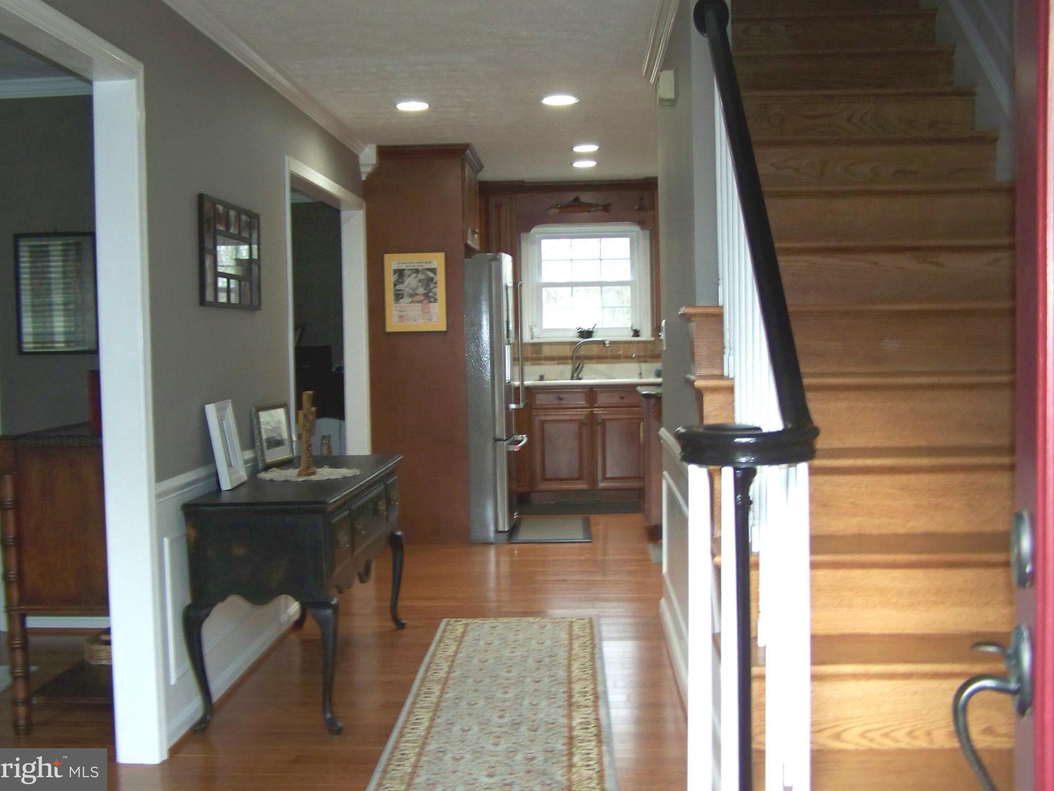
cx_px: 516
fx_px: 1188
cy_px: 386
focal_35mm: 39
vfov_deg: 36.8
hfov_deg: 47.9
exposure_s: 1/40
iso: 200
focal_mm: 6.3
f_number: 2.8
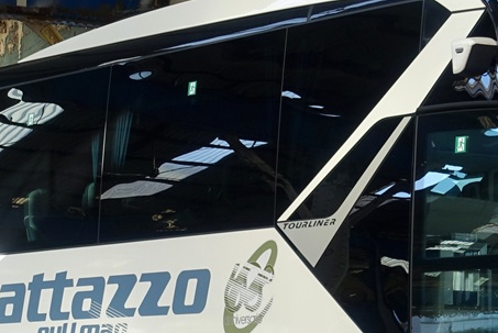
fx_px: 2215
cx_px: 284
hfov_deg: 12.8
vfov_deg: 8.6
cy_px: 241
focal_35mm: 160
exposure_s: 1/125
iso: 125
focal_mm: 18.89
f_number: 4
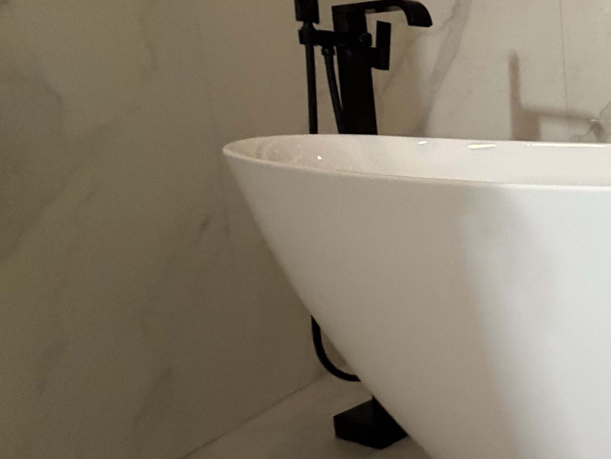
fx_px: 635
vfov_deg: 39.5
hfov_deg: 36.0
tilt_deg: -7.0
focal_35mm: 36
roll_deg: +2.9
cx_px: 779
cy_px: 186
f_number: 2.2
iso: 640
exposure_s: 1/60
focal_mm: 2.22
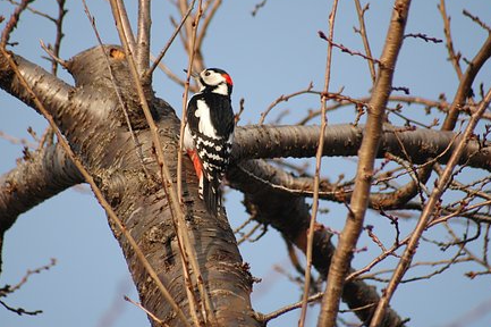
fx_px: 7250
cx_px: 235
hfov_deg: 3.9
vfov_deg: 2.6
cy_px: 158
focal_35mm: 532
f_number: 5.6
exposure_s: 1/400
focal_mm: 300
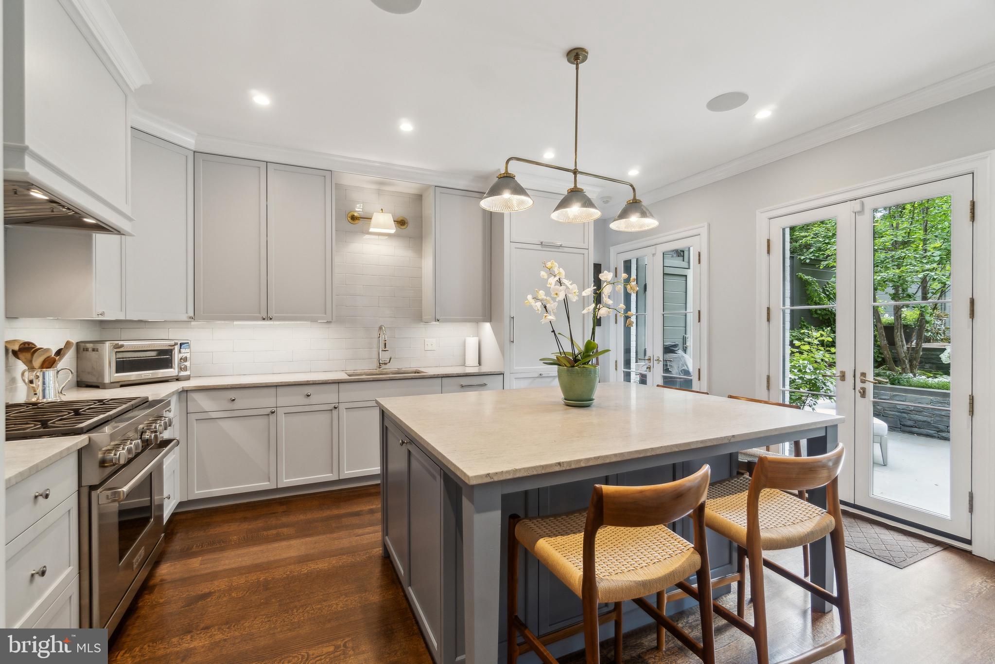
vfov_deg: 77.3
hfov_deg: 100.4
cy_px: 332
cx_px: 498
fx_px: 415
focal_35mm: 15
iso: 200
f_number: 7.1
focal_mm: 10
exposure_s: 1/10
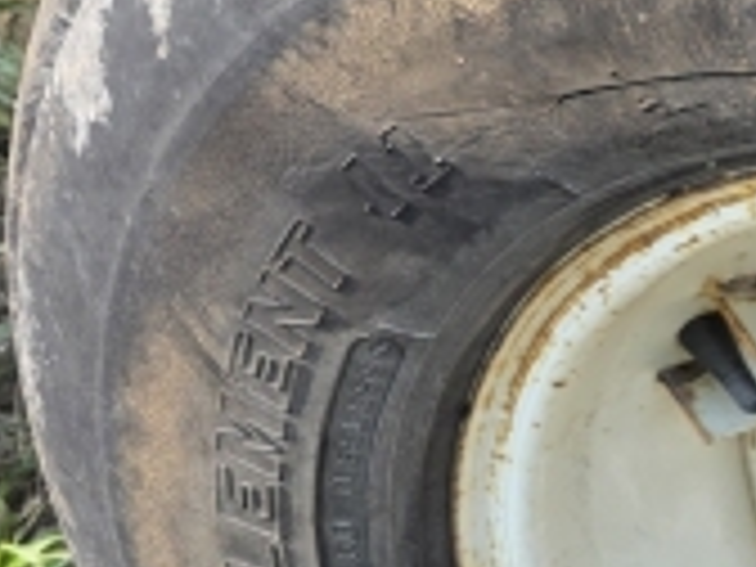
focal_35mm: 140
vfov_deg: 10.6
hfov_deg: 11.4
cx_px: 1890
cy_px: 288
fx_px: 3058
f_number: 1.7
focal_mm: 6.3
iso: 80
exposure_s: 1/2430
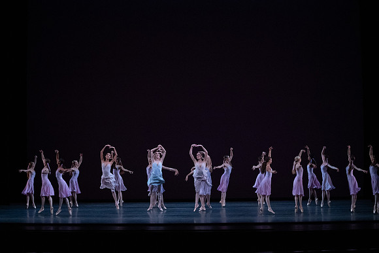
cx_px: 190
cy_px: 126
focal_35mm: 70
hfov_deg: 28.8
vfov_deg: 19.5
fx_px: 737
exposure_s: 1/400
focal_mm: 70
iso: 12800
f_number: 13
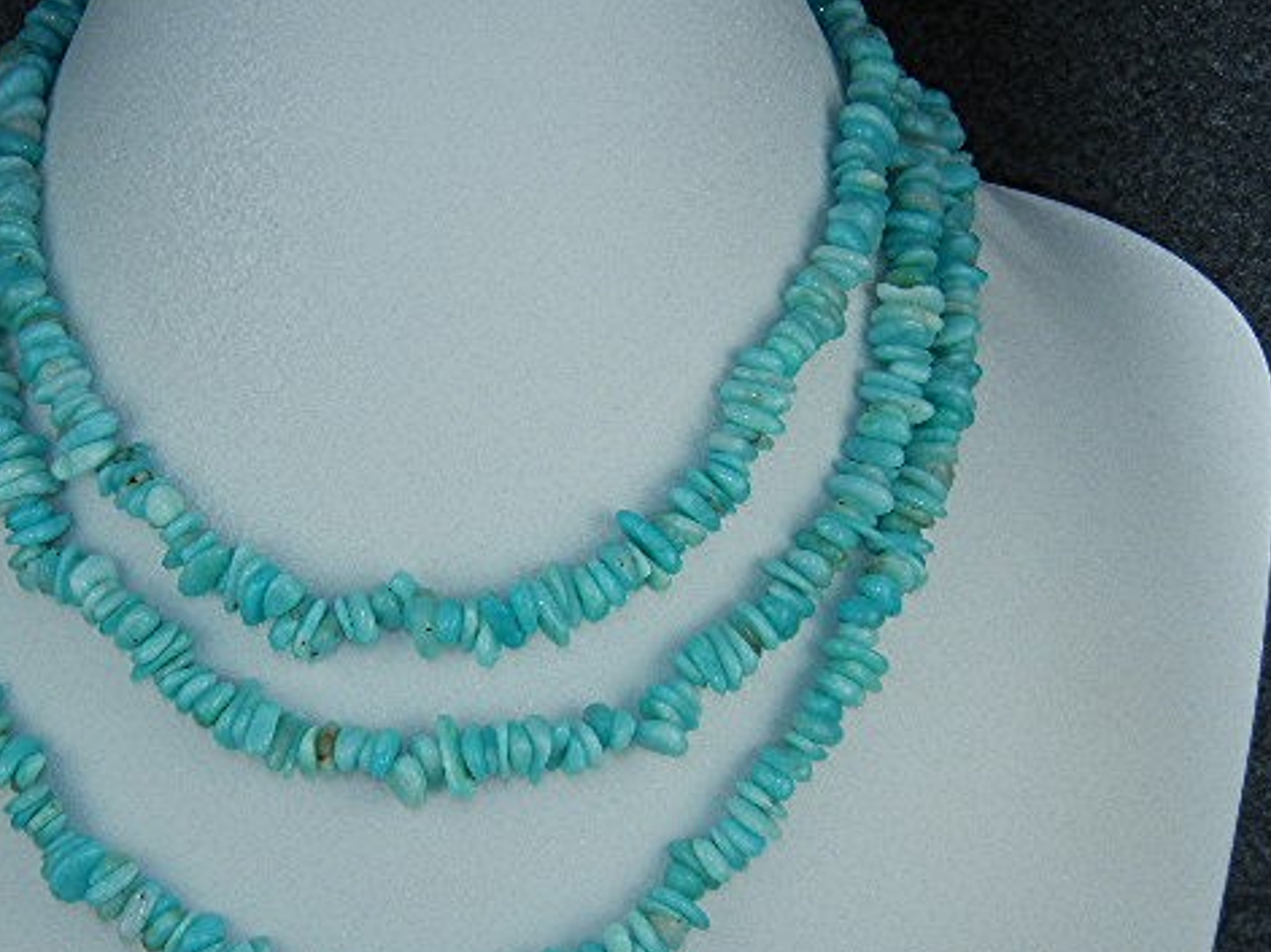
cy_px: 599
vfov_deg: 27.4
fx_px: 1946
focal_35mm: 53
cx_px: 451
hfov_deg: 35.9
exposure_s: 1/38.7
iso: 160
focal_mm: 7.1
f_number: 3.7
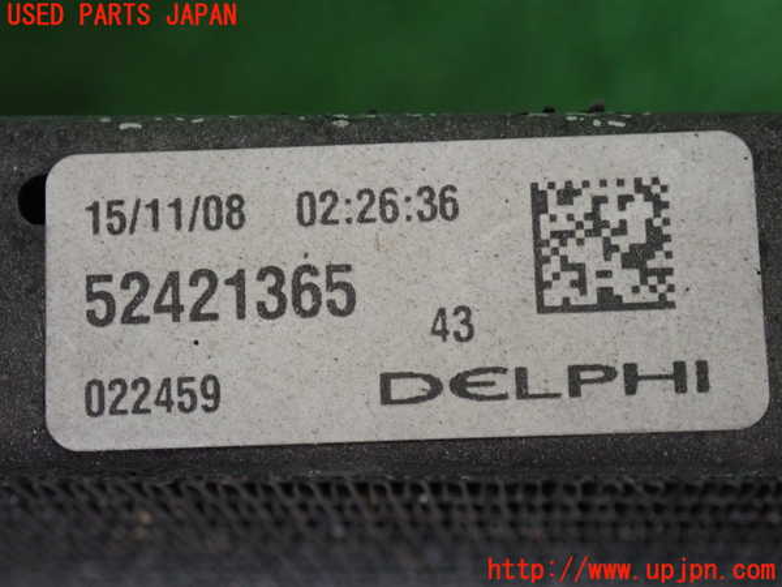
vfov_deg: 14.8
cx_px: 391
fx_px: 2259
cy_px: 294
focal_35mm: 100
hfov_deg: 19.6
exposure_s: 1/100
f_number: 4.9
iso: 800
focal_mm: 18
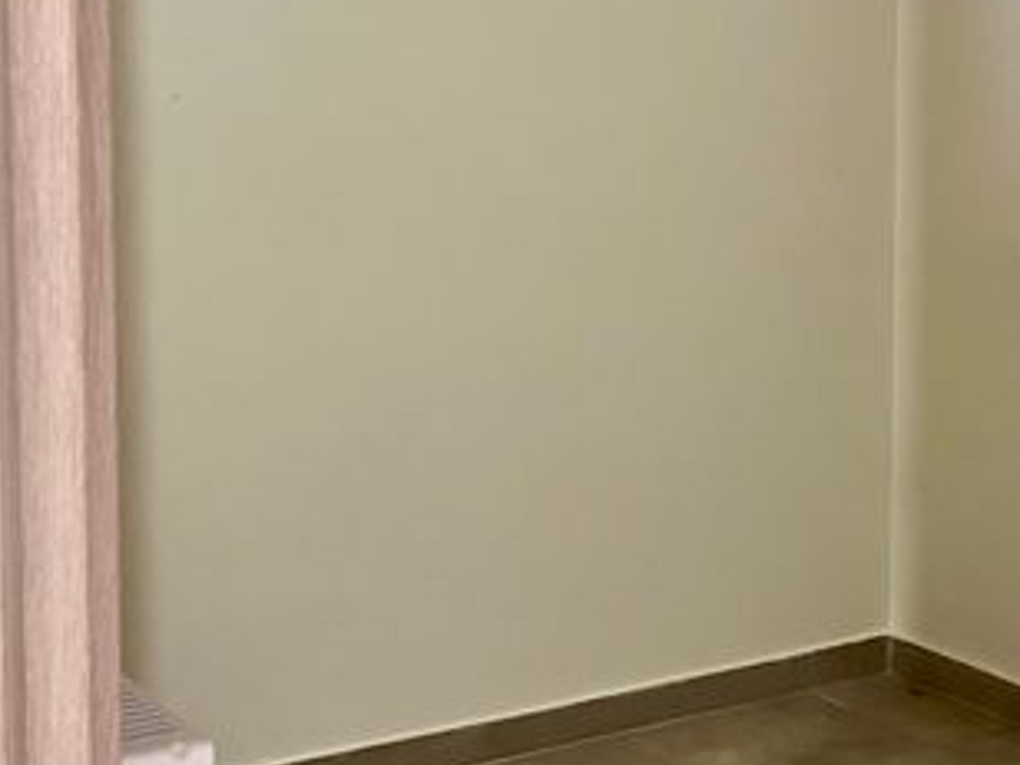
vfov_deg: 26.8
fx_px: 1591
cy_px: 222
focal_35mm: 54
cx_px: 954
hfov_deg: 33.3
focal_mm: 5.1
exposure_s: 1/33
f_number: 1.6
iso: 500
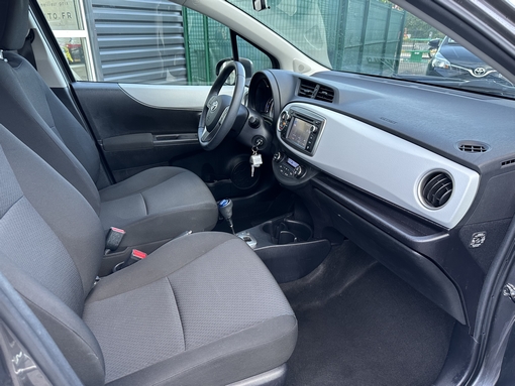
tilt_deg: -24.6
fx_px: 357
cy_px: 193
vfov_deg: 56.9
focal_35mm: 24
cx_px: 258
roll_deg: -0.8
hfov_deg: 71.6
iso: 250
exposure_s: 1/96
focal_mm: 6.86
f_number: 1.78
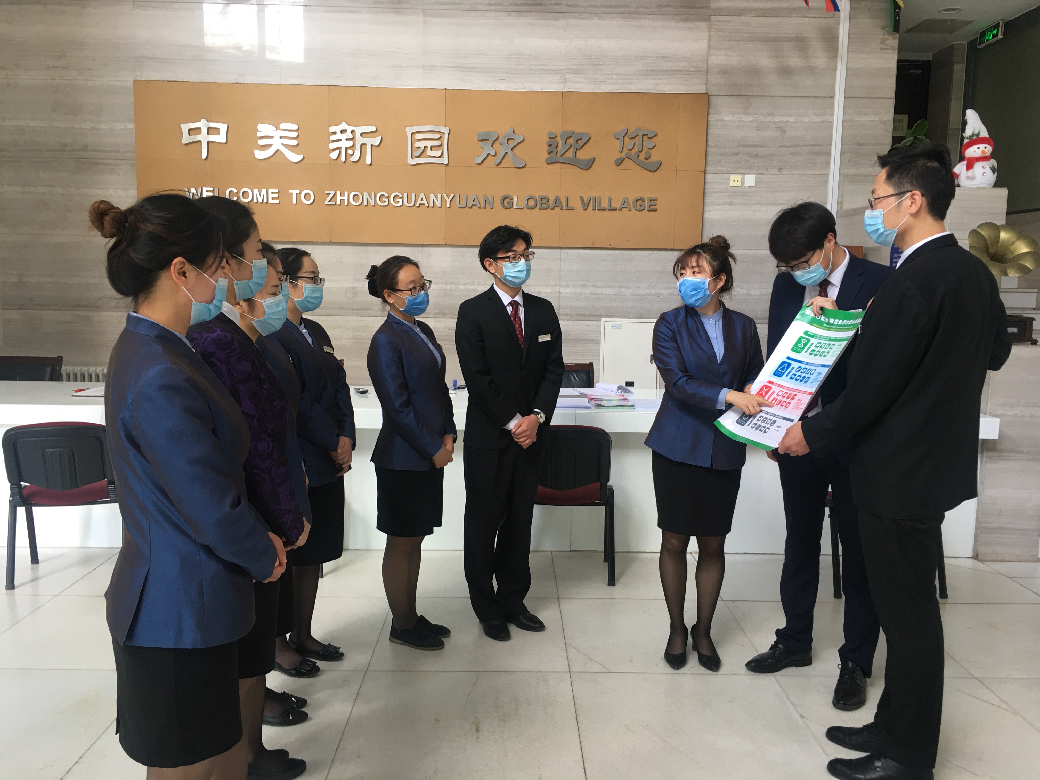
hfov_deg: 61.7
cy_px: 390
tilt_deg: -6.9
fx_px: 871
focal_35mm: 29
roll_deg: -1.8
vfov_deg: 48.2
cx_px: 520
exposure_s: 1/17
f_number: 2.2
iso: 32
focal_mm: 4.15
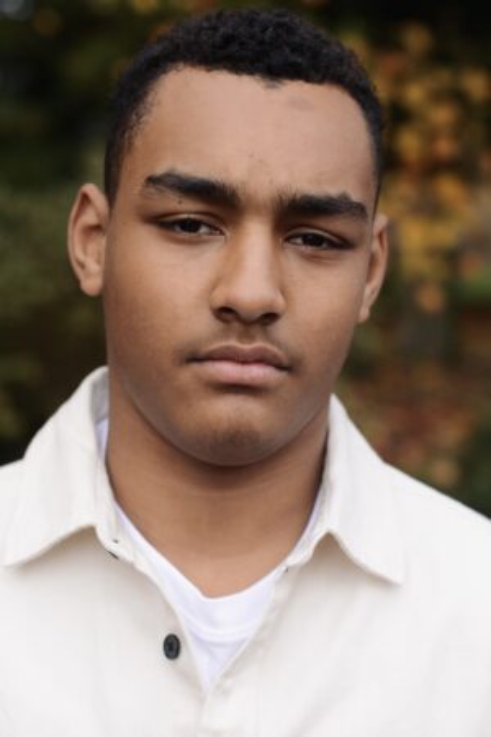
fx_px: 1023
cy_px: 368
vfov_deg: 39.6
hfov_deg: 27.0
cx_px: 246
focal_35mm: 50
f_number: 2.5
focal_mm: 50
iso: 400
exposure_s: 1/1250
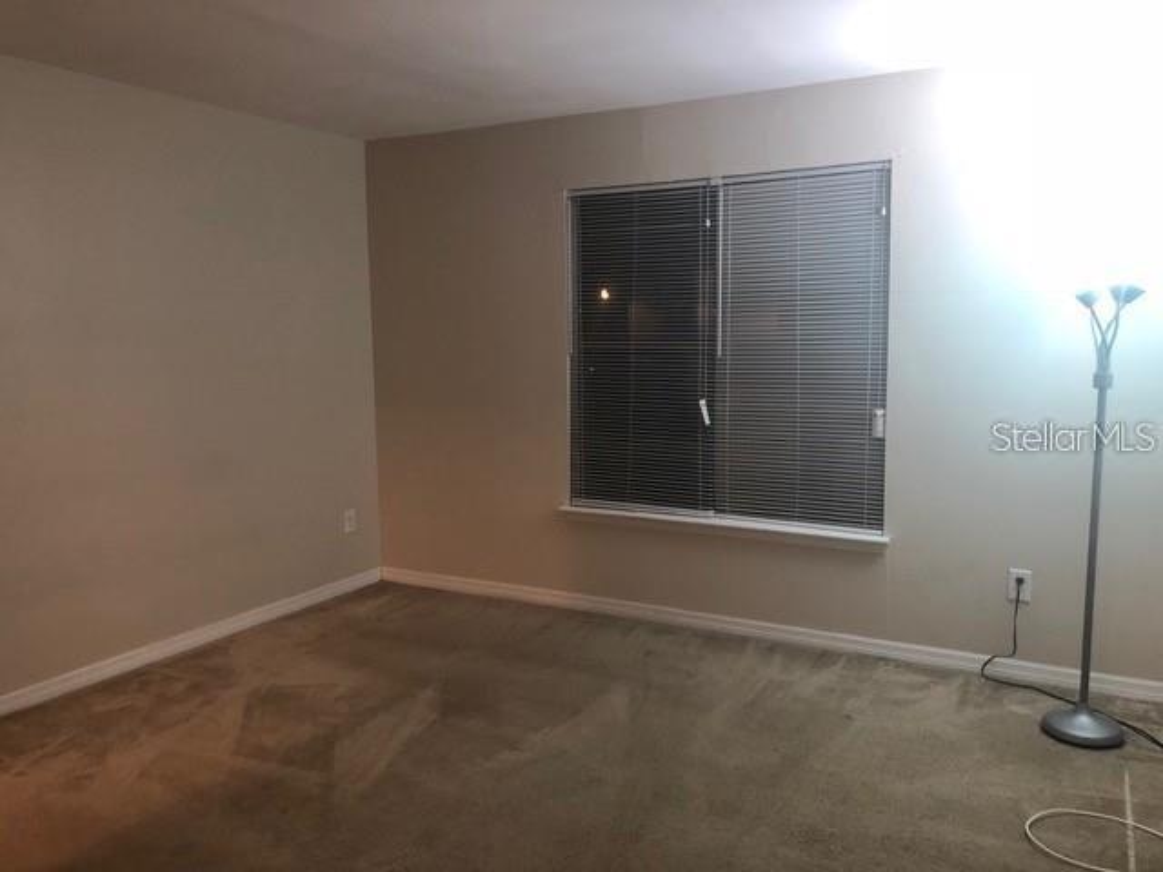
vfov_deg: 49.7
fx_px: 941
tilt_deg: -6.4
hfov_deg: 63.4
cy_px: 436
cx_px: 582
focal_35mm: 28
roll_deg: +0.8
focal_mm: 3.99
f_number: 1.8
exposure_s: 1/15
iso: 100
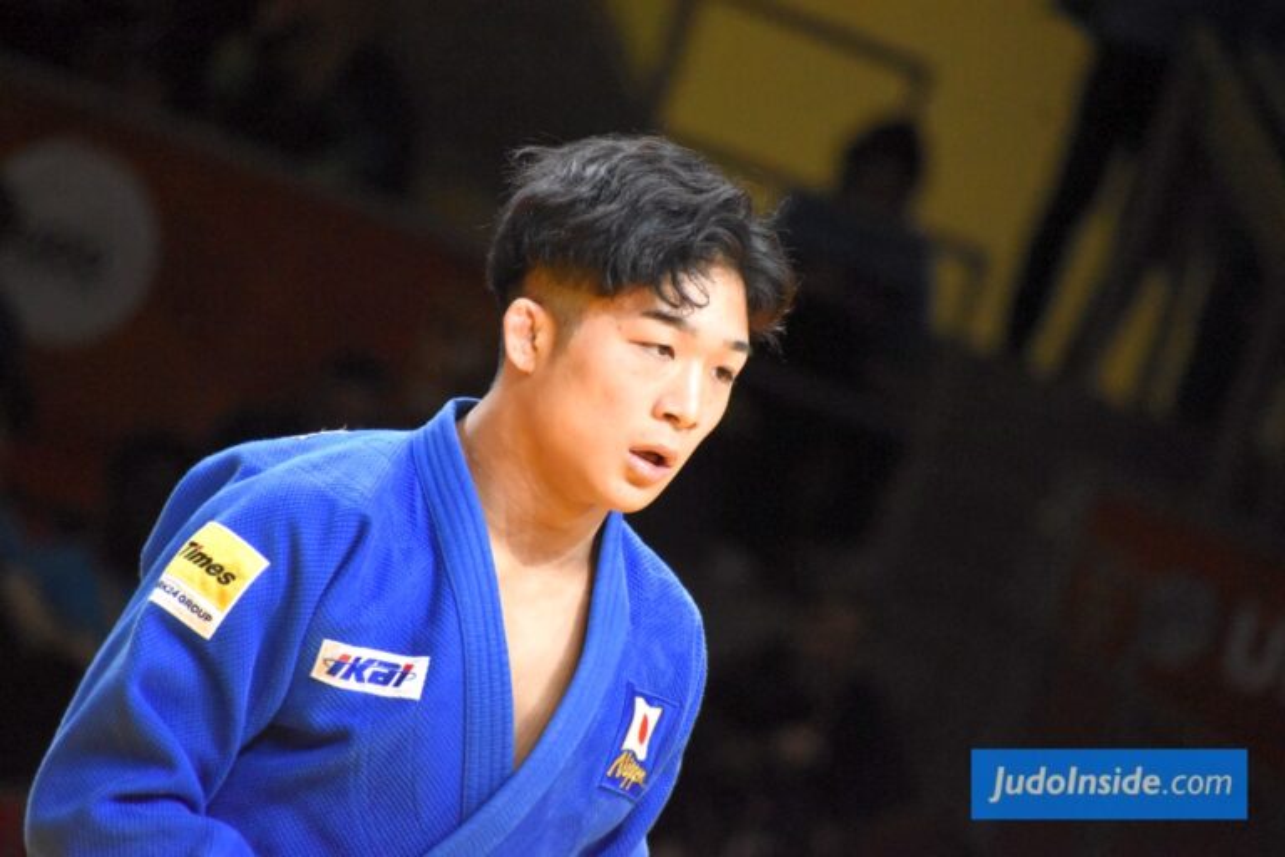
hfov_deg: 4.6
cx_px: 642
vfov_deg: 3.1
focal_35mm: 450
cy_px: 428
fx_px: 16061
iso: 6400
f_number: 7.1
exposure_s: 1/640
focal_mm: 300
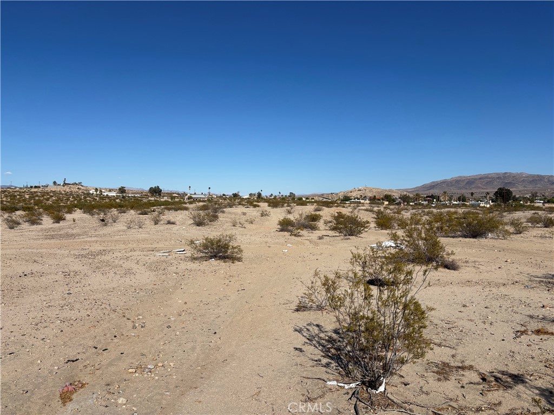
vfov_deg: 53.1
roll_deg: -0.6
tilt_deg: -2.0
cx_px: 277
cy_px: 208
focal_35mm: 26
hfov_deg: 67.3
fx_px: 416
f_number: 1.6
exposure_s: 1/7692
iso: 50
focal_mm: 5.96
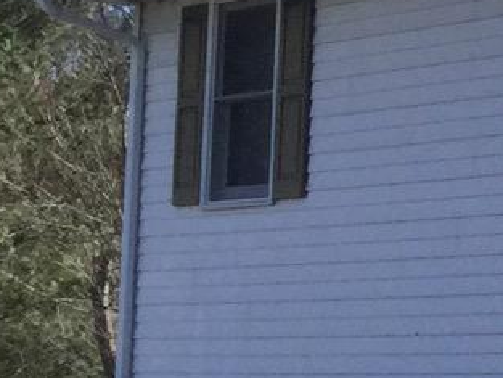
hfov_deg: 8.1
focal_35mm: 203
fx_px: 2951
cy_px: 413
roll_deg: -1.7
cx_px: 1575
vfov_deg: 7.3
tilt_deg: +0.0
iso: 25
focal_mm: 3.3
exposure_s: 1/823
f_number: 2.4
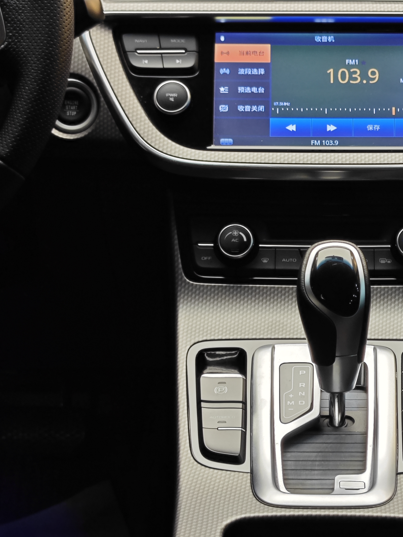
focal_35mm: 77
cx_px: 323
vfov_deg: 25.3
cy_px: 285
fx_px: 1195
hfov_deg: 18.9
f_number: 1.9
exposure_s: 1/40
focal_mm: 8.7
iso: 160
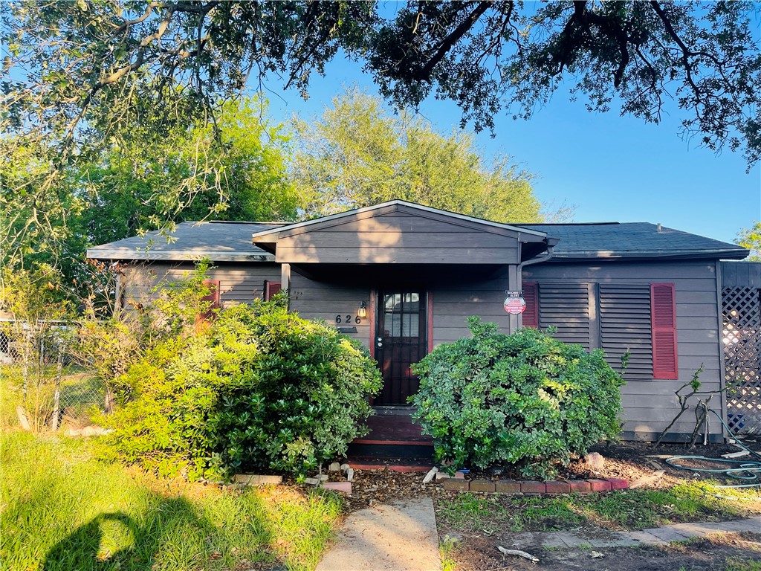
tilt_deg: +4.9
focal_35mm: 26
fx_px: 572
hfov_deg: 67.3
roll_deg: -1.1
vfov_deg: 53.1
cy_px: 286
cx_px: 380
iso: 32
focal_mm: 5.1
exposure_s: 1/709
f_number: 1.6
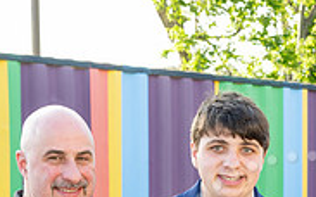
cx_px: 309
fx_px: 1196
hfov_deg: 14.8
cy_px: 314
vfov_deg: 9.1
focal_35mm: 139
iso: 320
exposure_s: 1/200
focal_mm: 43
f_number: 5.6
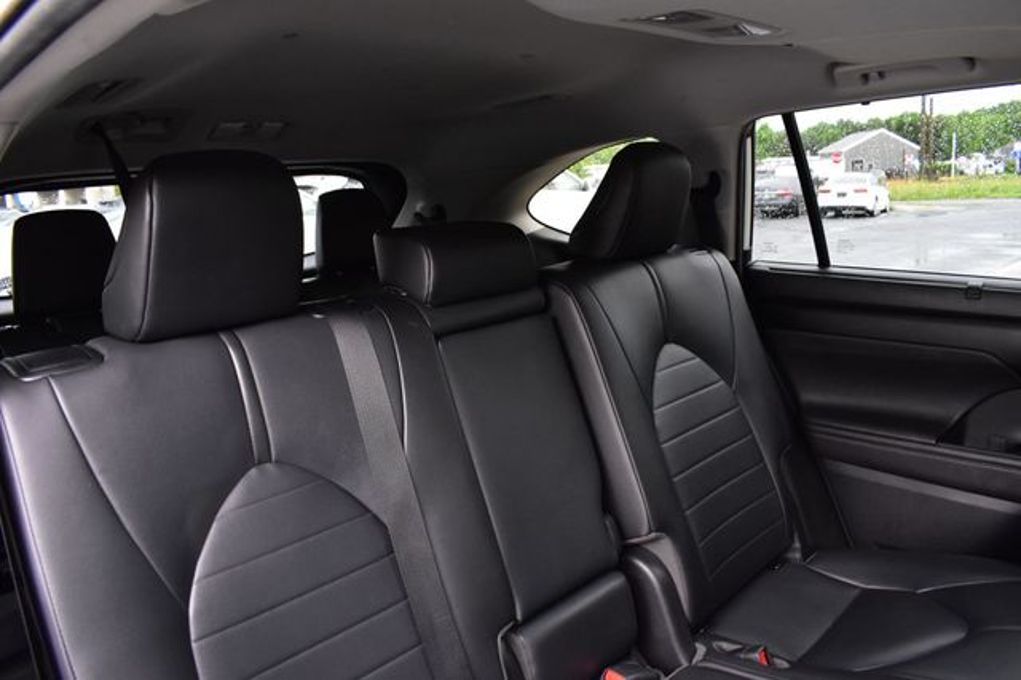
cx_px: 510
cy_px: 340
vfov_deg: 47.9
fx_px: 765
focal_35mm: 27
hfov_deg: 67.4
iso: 1600
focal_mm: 18
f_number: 5.6
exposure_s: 1/15
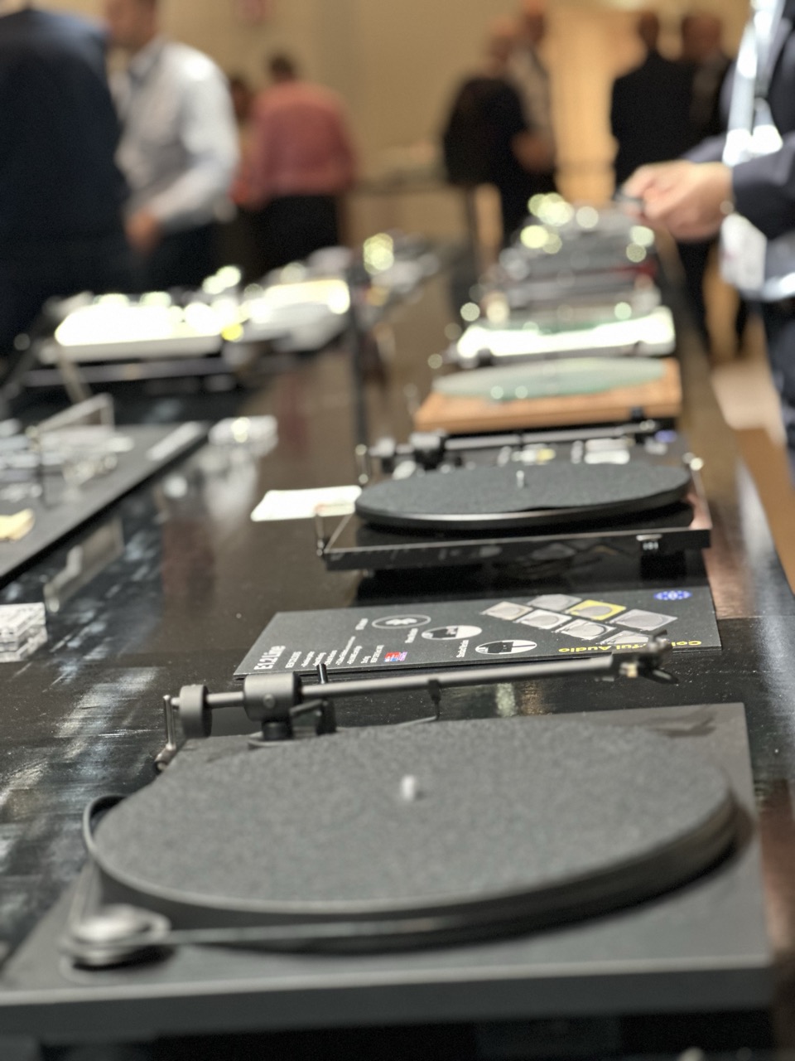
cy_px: 530
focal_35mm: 77
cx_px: 398
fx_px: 2358
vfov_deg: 25.3
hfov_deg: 19.1
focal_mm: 9
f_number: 2.8
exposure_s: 1/31
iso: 400
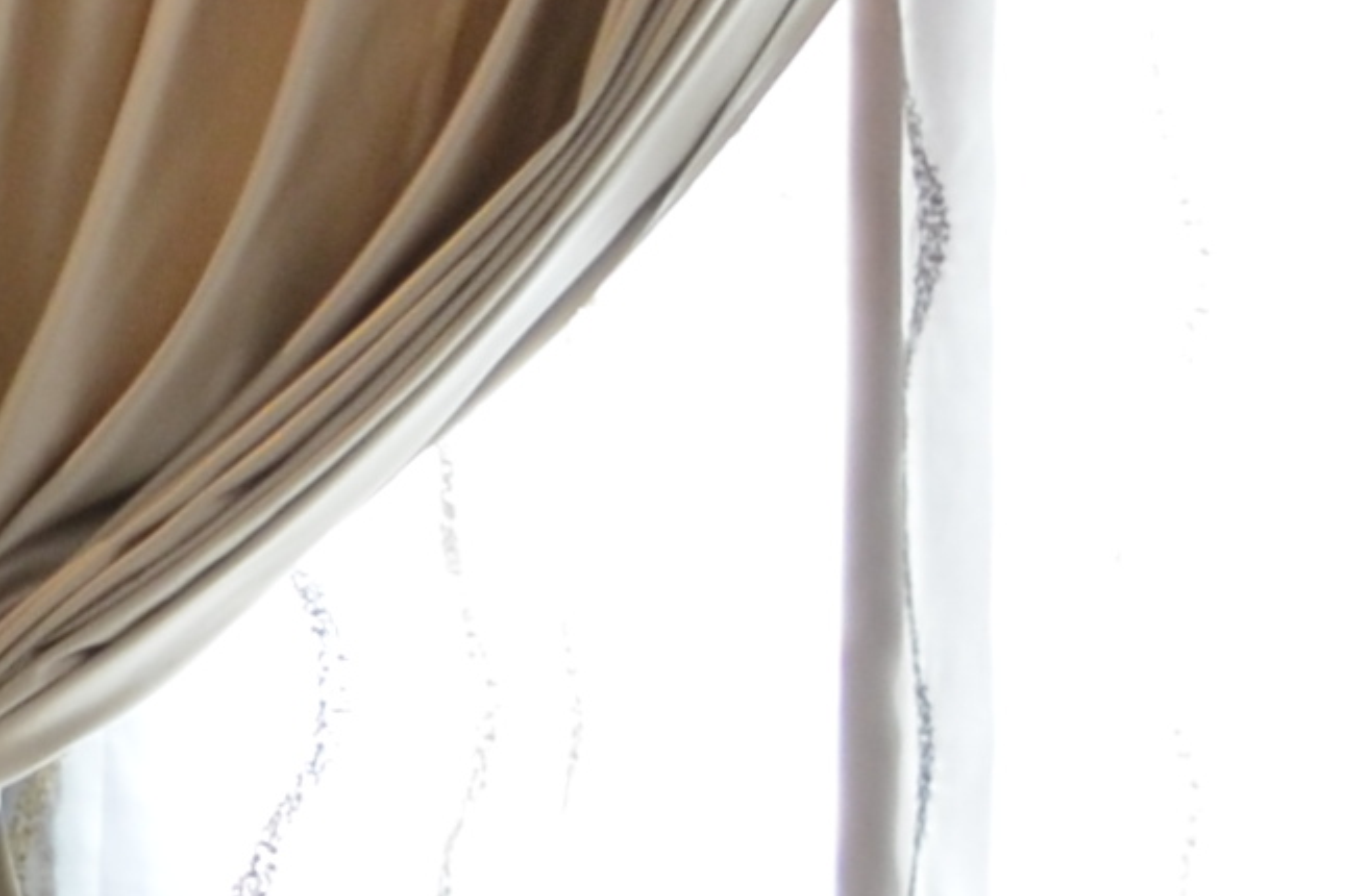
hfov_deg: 6.8
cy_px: -711
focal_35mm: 273
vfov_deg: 4.9
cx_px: -2777
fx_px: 10250
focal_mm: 24
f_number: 10
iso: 500
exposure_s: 1/6
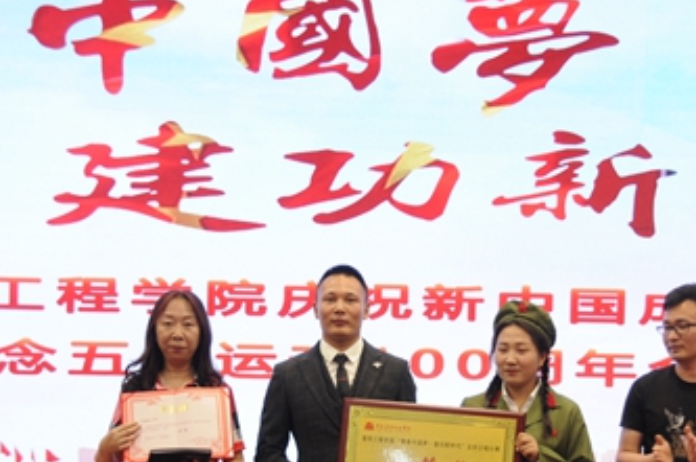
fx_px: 2297
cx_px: 422
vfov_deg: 11.4
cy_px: 390
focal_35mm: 119
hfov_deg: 17.2
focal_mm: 44
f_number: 4.5
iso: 500
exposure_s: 1/50
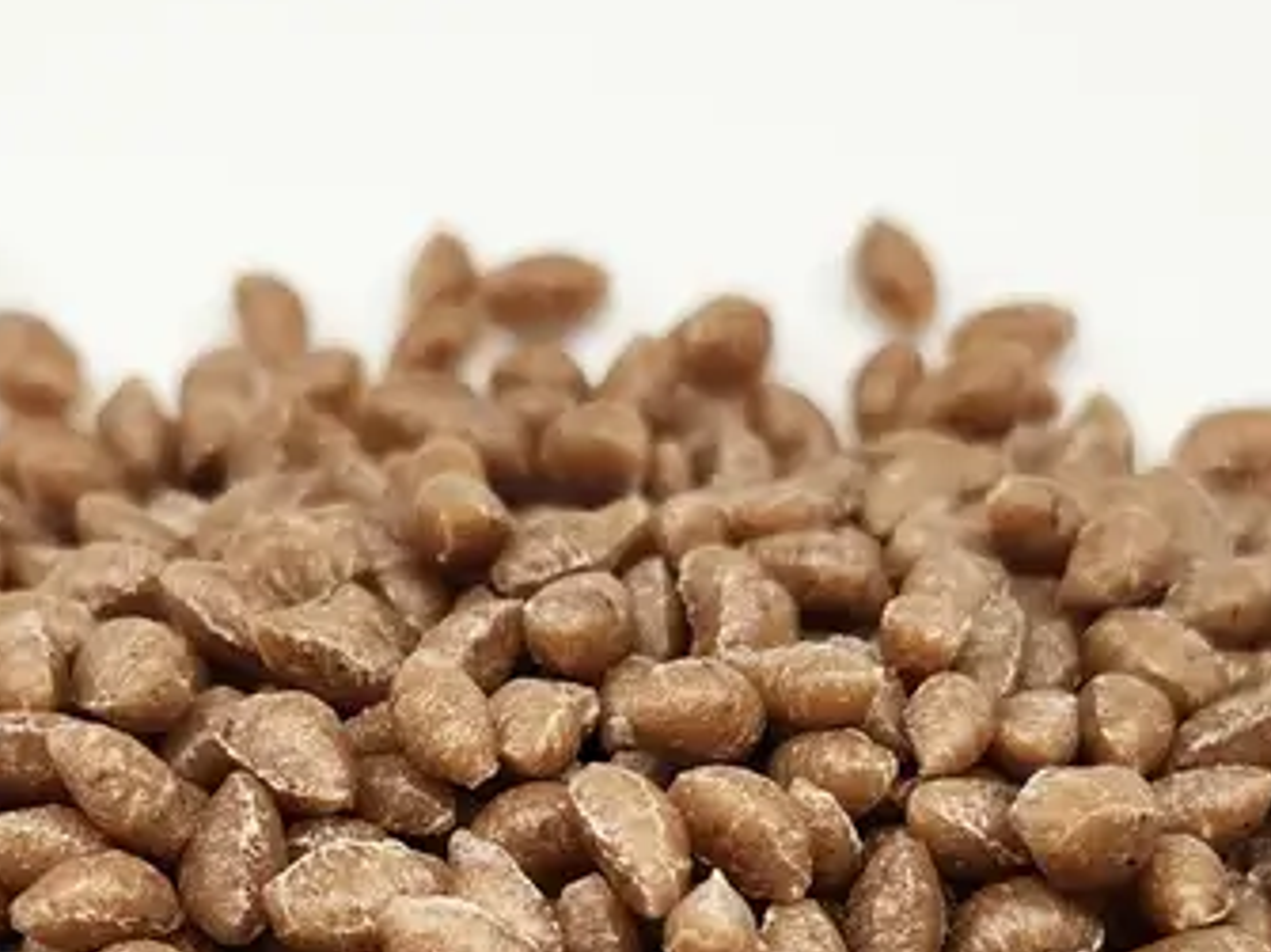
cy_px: 990
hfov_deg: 19.8
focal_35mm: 99
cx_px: 531
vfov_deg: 14.6
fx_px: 3634
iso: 25
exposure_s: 1/180
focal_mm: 5.54
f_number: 1.8
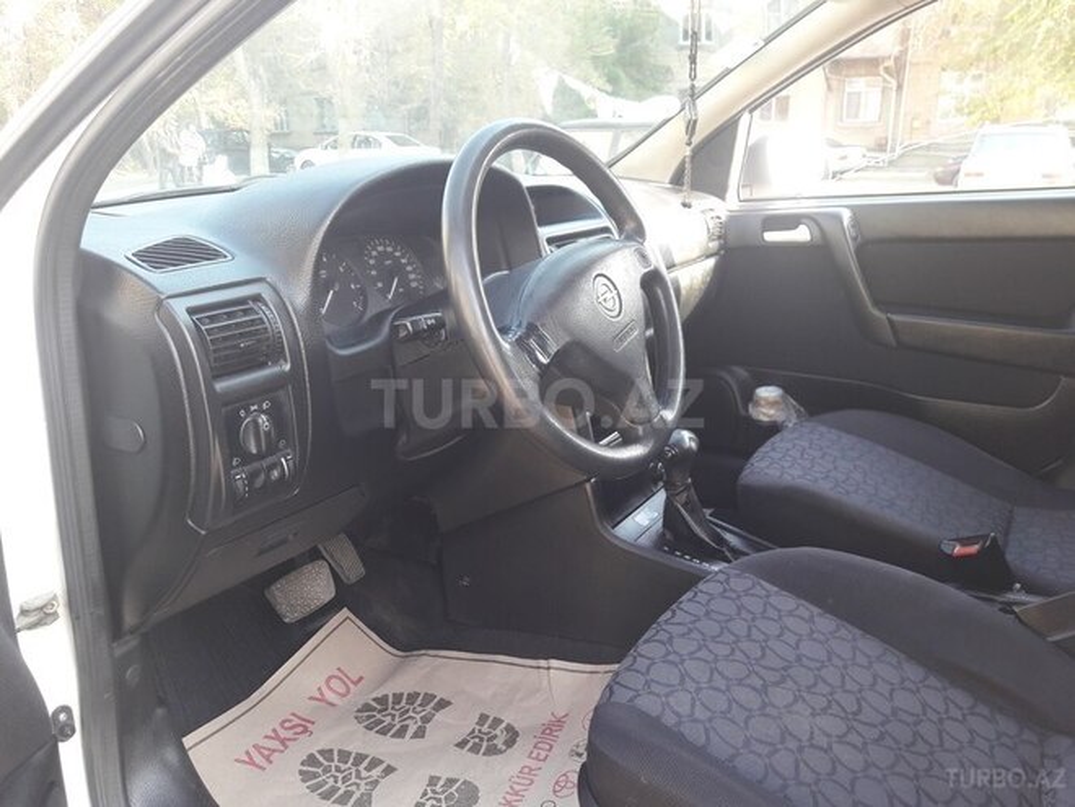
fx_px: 870
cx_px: 538
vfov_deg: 49.7
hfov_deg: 63.4
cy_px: 404
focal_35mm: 28
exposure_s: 1/50
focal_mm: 3.7
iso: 50
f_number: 1.9
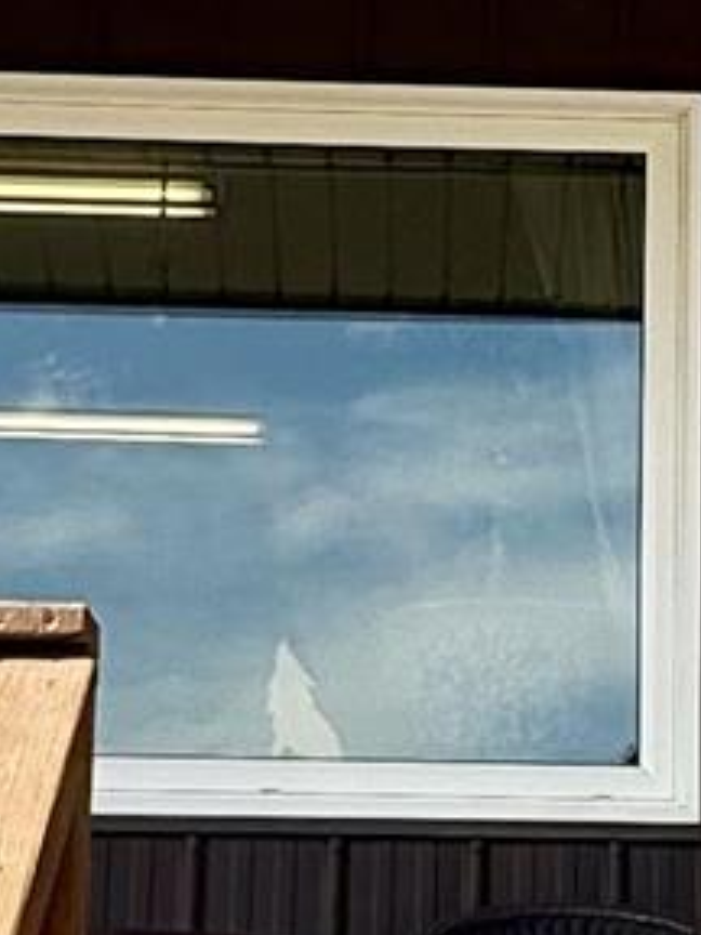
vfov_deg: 17.6
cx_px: 662
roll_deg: -0.3
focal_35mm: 112
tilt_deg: +14.8
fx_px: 3024
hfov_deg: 13.1
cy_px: 503
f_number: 2.2
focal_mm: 2.22
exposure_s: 1/1399
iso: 50
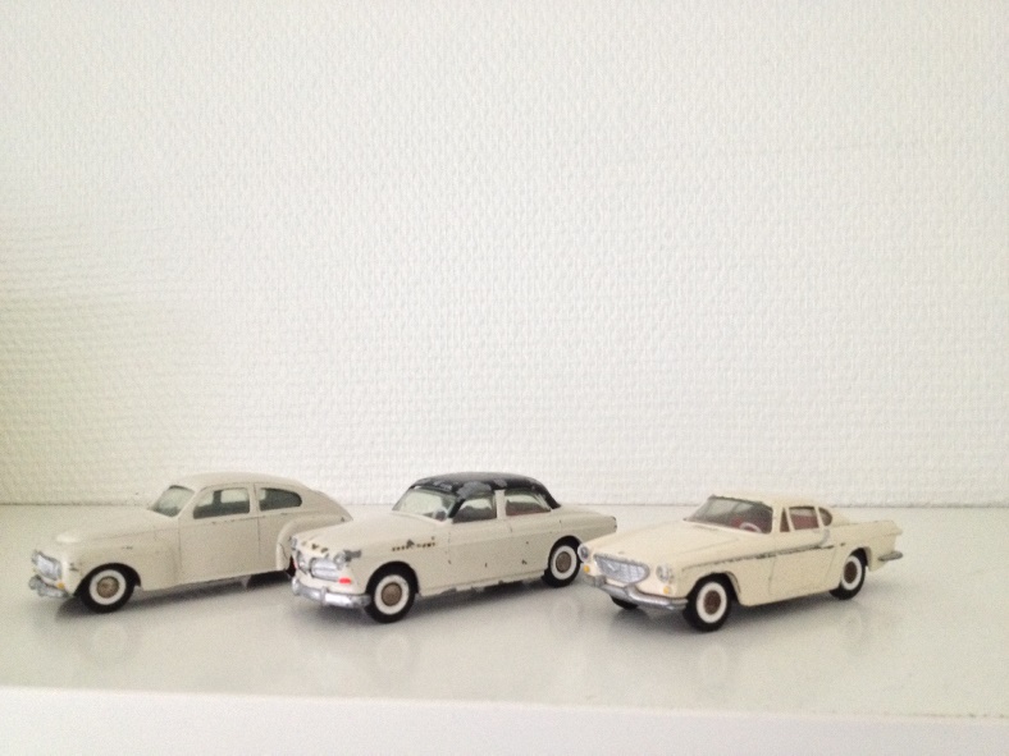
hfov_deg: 52.6
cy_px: 378
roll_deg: +0.4
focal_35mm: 35
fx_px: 1020
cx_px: 504
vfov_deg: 40.7
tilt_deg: -3.4
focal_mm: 4.28
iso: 250
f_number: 2.4
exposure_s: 1/20
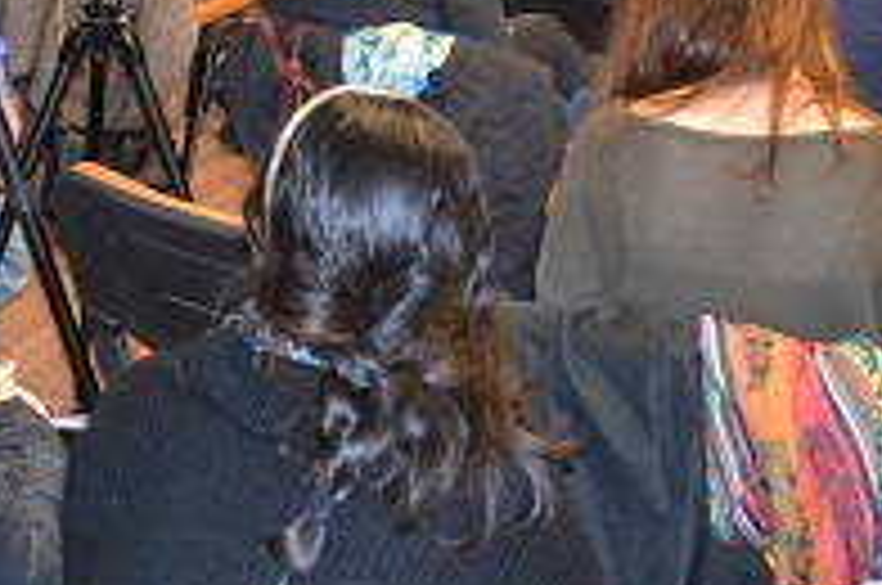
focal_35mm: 105
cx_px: -32
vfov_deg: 12.6
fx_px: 2578
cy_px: -148
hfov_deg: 18.8
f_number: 3.8
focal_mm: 25
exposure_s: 1/60
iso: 1250
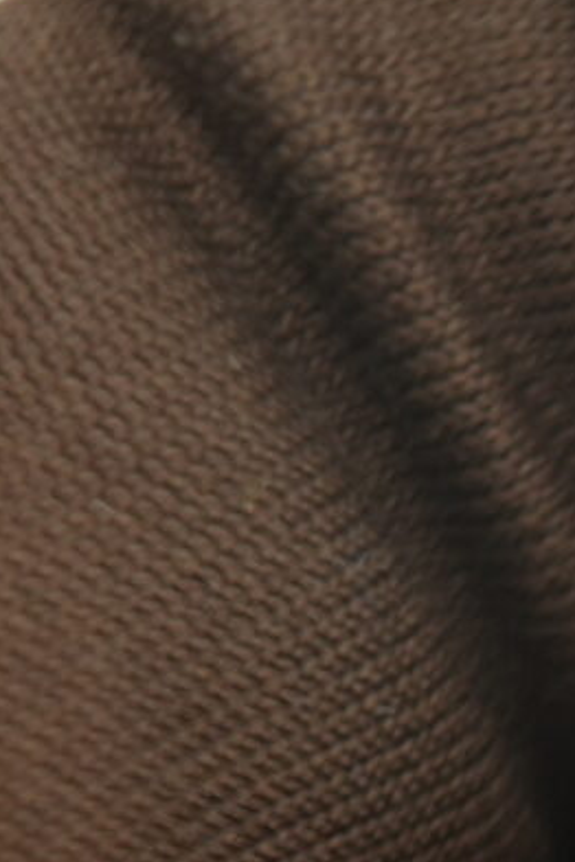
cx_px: 1583
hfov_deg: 5.7
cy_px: 1584
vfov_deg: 8.6
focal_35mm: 228
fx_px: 5462
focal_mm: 35
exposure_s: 1/250
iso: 400
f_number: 5
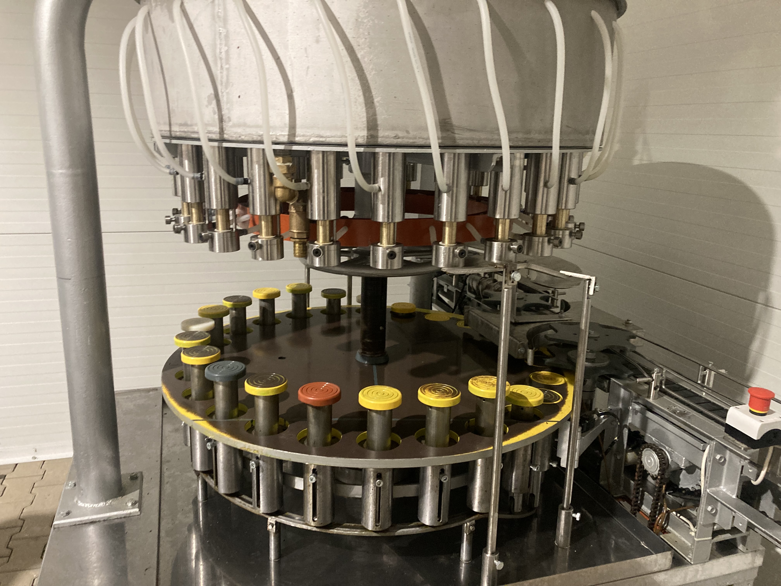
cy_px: 293
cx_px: 390
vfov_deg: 49.7
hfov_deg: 63.4
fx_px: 632
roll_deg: -2.5
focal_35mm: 28
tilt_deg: -13.6
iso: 320
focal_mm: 3.99
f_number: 1.8
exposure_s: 1/33
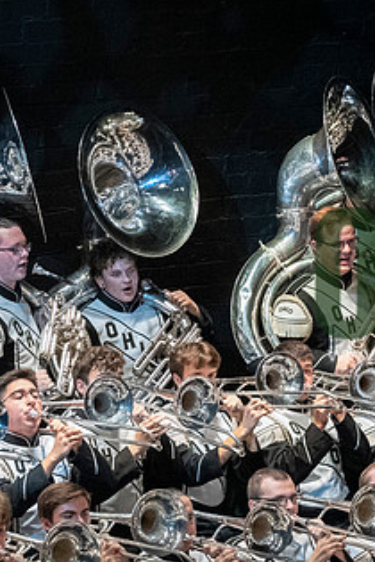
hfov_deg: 2.8
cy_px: 291
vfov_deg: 4.3
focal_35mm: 482
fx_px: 7531
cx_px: 450
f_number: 4
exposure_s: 1/500
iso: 5000
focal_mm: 175
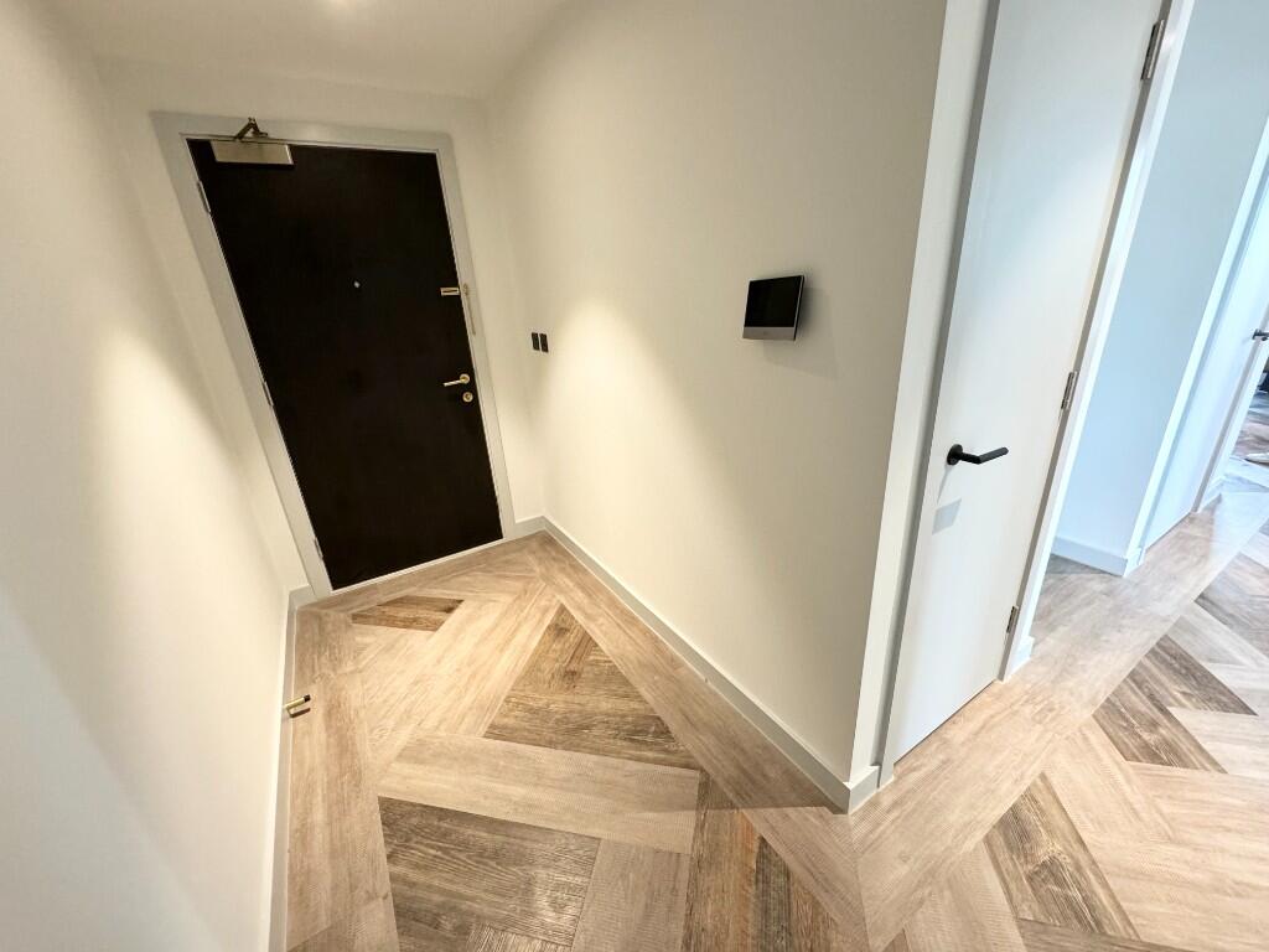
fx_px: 513
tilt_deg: -19.8
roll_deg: +4.5
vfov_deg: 85.7
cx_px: 634
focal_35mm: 14
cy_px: 476
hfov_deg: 102.1
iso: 320
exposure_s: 1/50
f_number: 2.2
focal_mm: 2.22
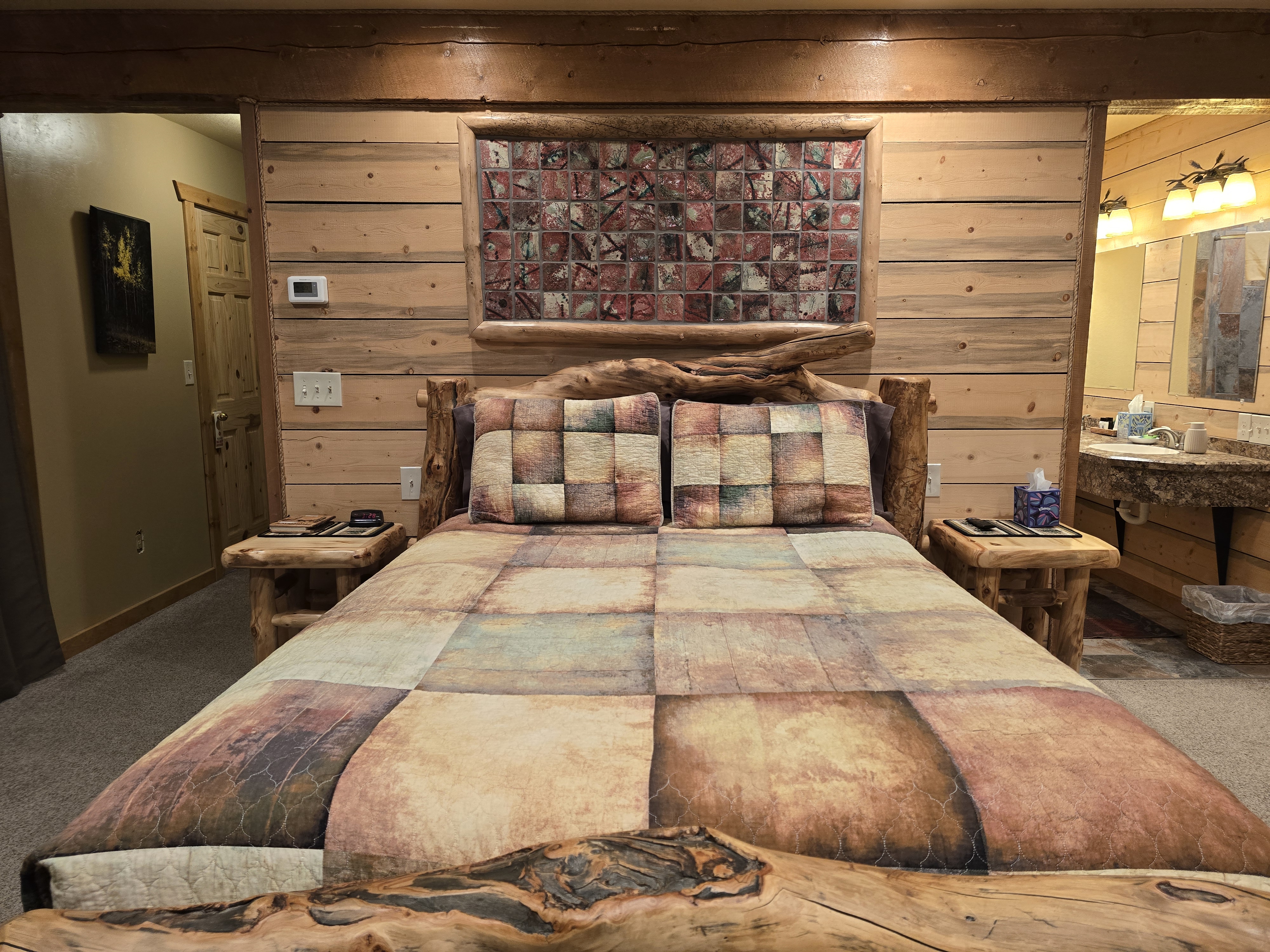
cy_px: 476
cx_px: 635
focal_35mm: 23
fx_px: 844
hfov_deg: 73.9
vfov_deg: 58.9
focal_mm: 6.3
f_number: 1.7
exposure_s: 1/120
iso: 320
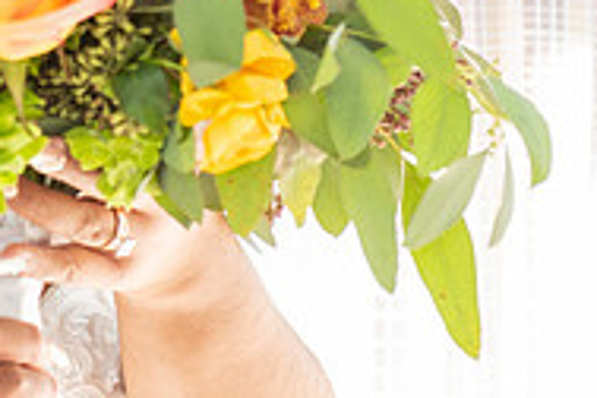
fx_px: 3565
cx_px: -57
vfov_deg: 6.3
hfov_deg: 9.5
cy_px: -169
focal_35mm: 215
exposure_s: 1/160
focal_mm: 70
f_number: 3.5
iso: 400
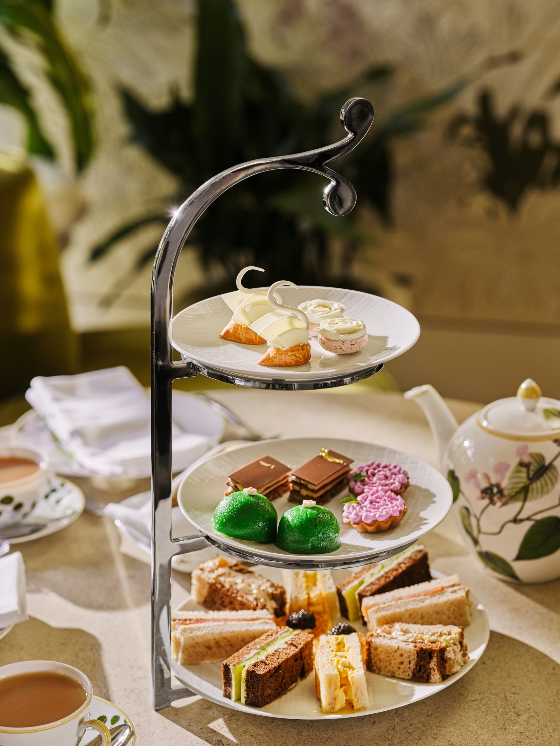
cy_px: 438
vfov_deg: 25.0
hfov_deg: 18.9
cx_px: 318
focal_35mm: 78
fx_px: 1682
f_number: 4
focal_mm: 80
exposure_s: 1/30
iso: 100
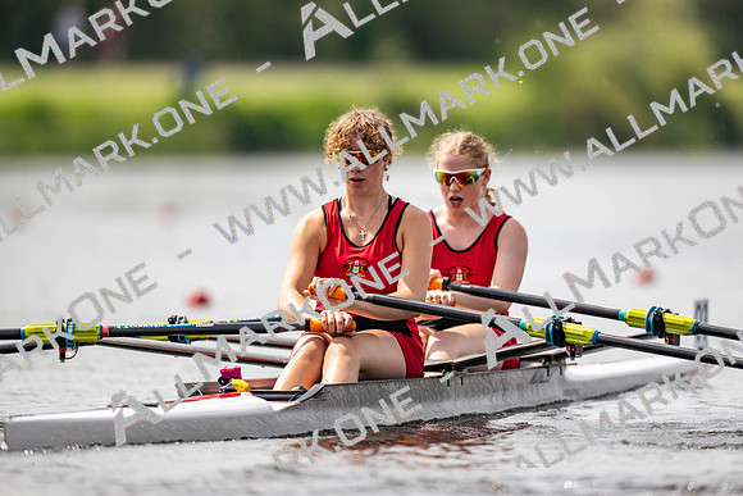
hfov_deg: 3.4
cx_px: 372
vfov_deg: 2.3
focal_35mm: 600
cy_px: 248
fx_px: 12386
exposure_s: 1/2500
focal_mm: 600
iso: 250
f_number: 4
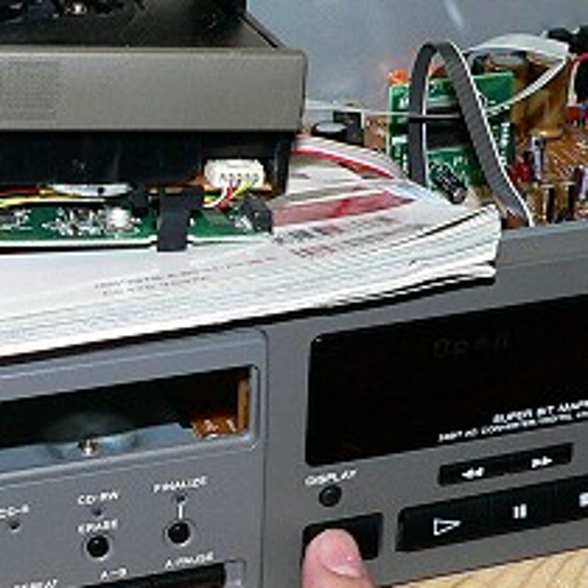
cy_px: 182
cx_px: 115
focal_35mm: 97
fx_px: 1864
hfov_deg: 17.8
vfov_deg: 17.9
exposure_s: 1/60
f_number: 2.8
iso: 200
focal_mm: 6
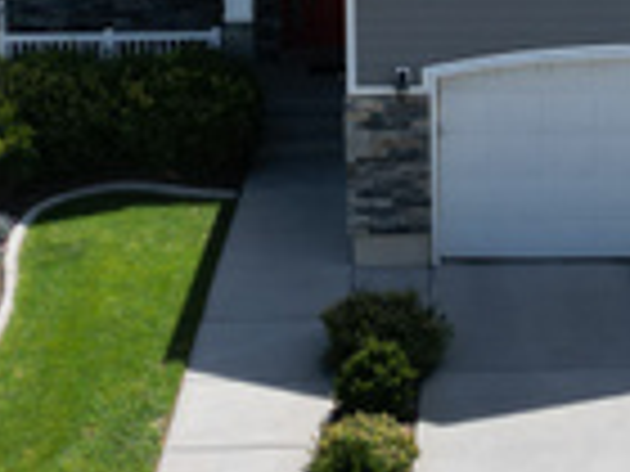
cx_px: 490
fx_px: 2002
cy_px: -126
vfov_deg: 13.0
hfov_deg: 17.8
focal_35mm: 110
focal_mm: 6.72
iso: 120
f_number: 1.7
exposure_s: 1/4000
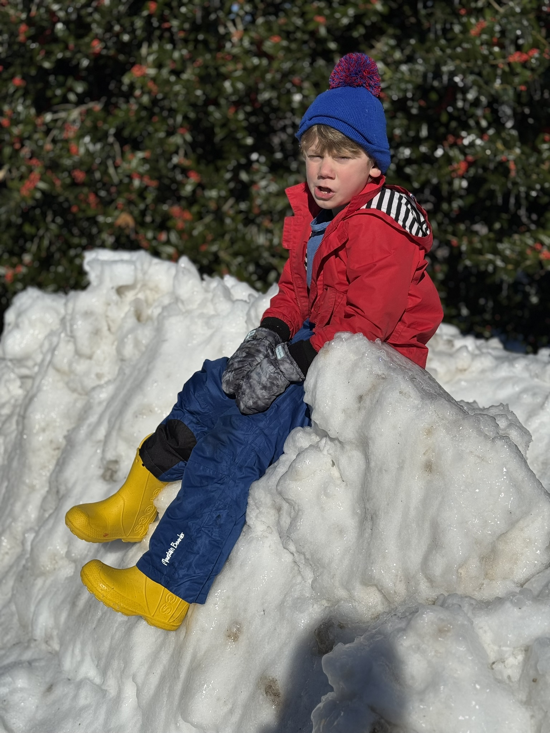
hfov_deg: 30.3
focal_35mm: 48
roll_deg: +0.1
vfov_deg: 39.7
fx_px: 1017
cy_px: 366
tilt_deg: -10.3
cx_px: 275
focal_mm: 6.76
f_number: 1.78
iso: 50
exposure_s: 1/11364
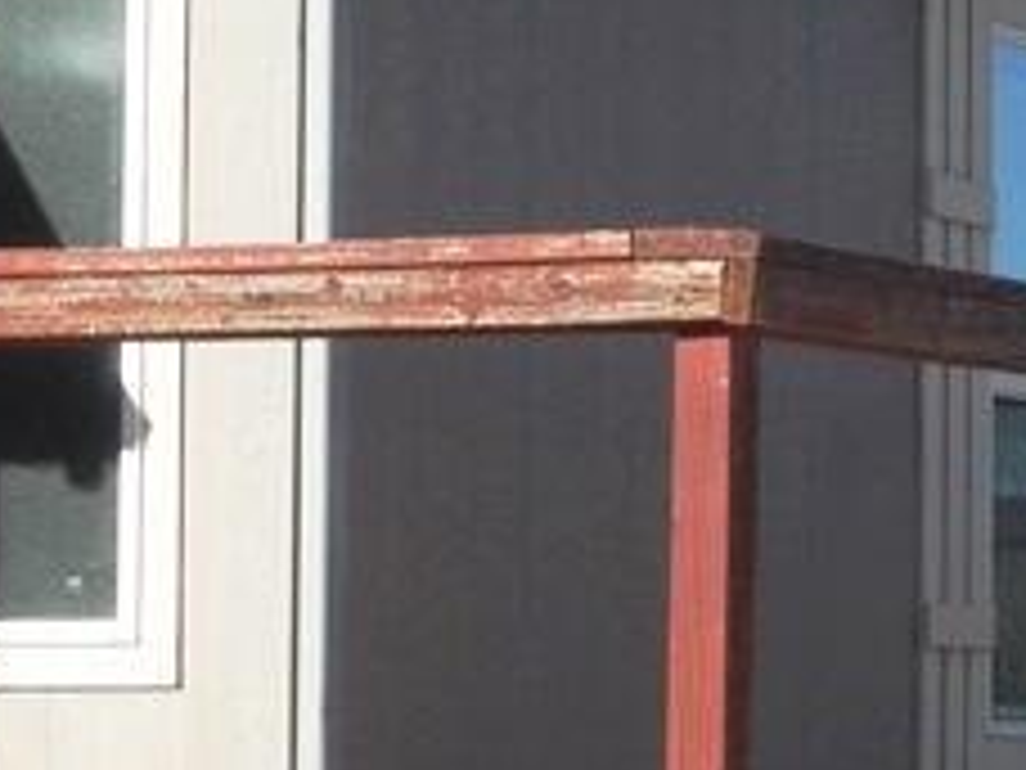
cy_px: 342
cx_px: 747
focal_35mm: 219
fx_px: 6491
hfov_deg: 9.0
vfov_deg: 6.8
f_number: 4
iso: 125
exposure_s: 1/1250
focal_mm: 8.9
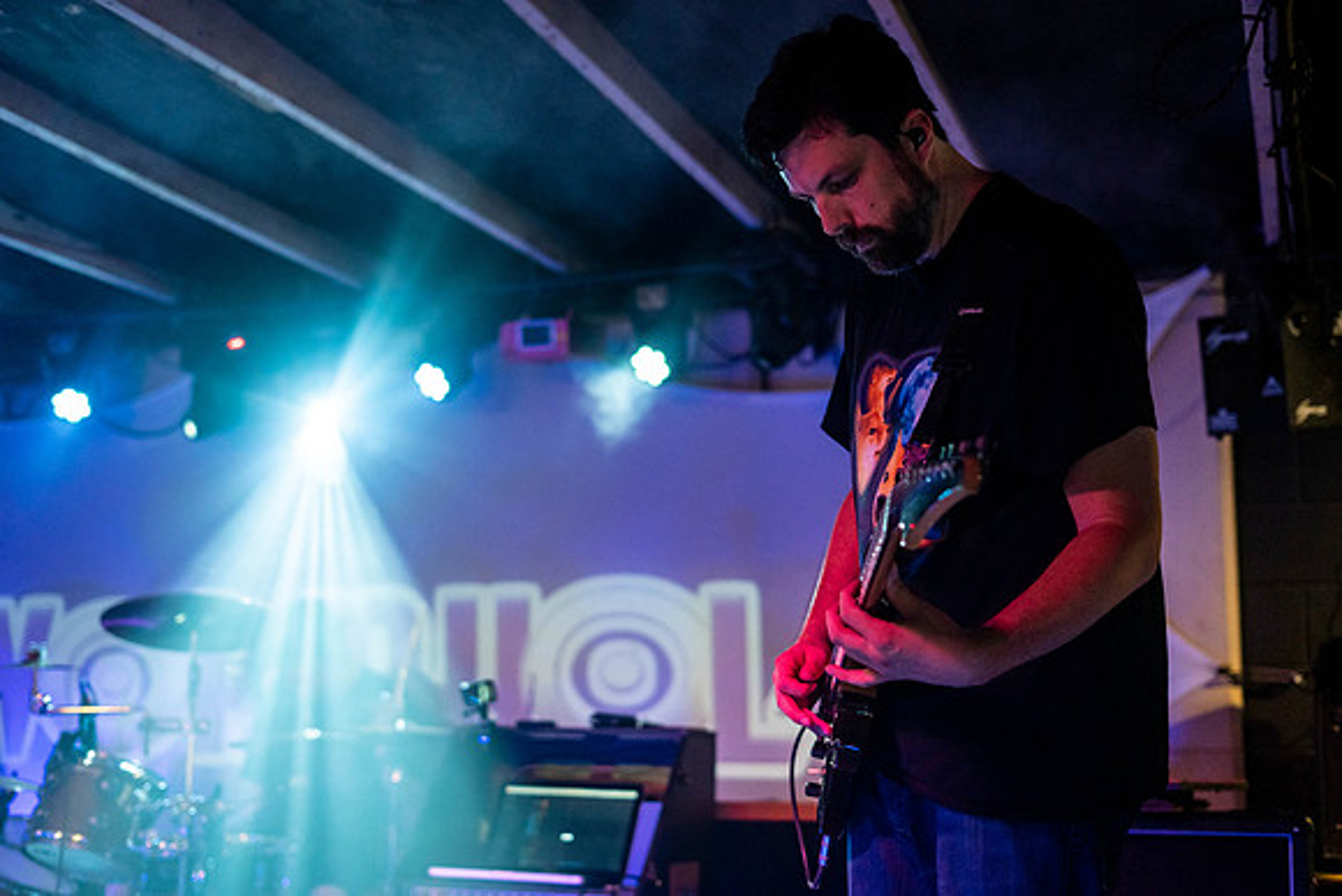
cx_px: 671
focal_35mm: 50
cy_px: 448
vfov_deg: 27.0
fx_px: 1864
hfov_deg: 39.6
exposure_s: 1/160
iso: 2500
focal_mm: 50
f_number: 2.2
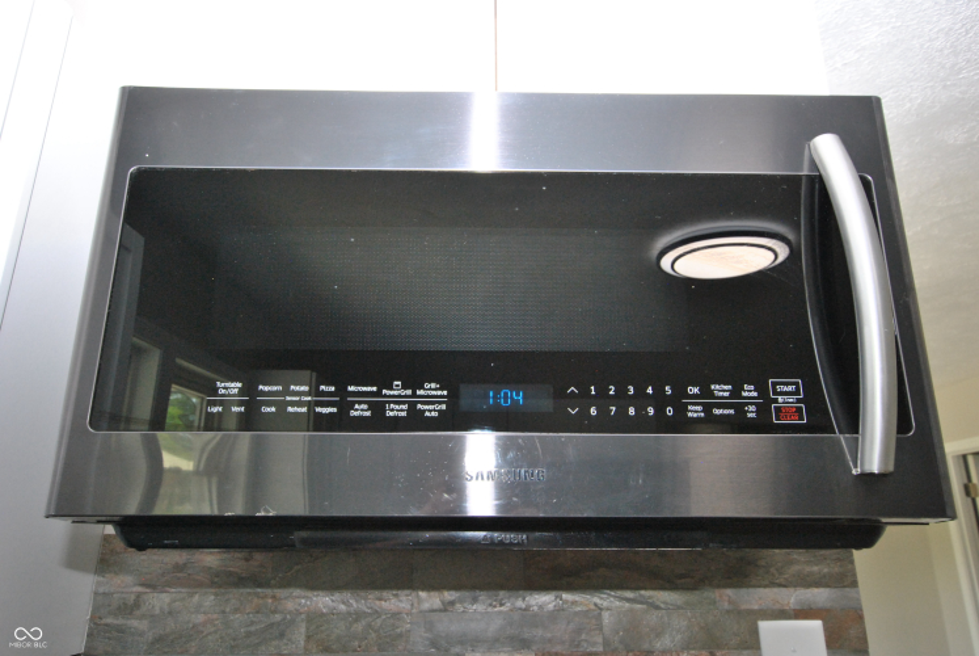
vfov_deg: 50.5
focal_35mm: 26
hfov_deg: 70.4
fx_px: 694
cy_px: 328
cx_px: 490
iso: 800
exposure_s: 1/60
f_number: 7.1
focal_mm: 17
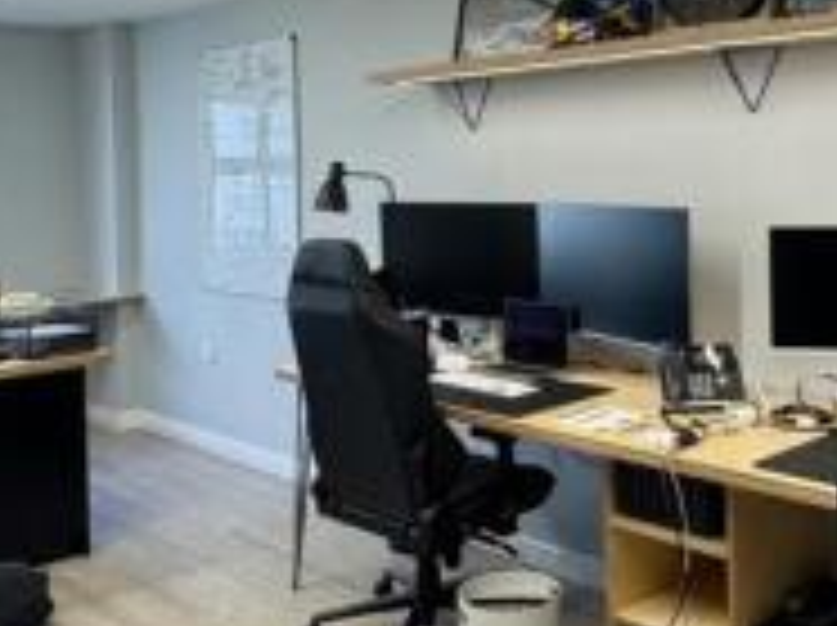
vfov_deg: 32.2
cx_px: 574
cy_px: 160
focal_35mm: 44
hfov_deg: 42.3
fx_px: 1063
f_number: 2.2
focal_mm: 2.22
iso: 100
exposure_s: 1/100
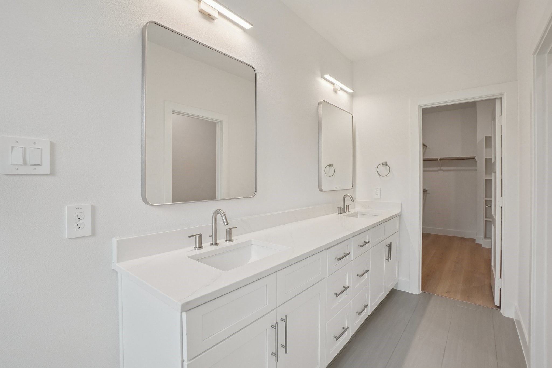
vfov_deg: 77.3
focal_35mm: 15
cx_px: 276
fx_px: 230
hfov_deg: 100.4
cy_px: 184
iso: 400
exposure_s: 1/60
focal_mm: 10
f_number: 8
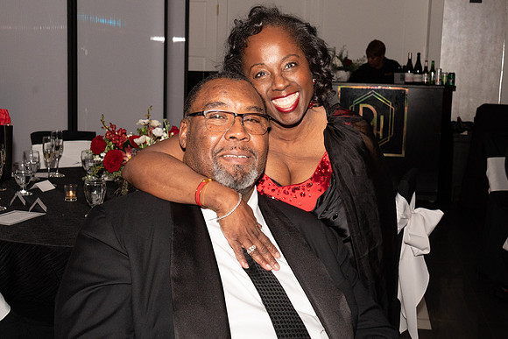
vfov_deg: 26.0
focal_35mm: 52
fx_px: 734
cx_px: 254
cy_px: 170
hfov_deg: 38.2
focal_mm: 35
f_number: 8
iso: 2000
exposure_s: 1/80
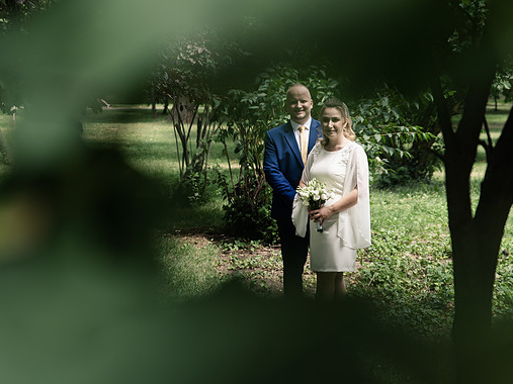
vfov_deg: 19.1
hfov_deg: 25.3
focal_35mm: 77
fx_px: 1141
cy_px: 195
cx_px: 226
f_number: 2.8
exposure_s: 1/640
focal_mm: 70
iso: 200
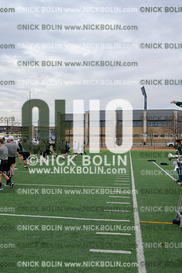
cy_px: 137
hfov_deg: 33.3
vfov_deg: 48.5
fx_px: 303
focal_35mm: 40
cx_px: 77
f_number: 4
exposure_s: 1/2000
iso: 800
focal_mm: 24
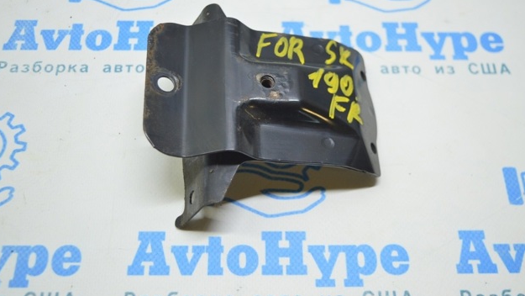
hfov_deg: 45.5
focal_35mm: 45
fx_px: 627
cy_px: 123
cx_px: 258
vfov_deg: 26.5
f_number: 4.2
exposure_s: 1/40
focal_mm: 28
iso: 400
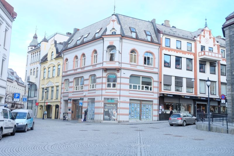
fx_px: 247
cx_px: 117
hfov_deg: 50.7
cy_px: 78
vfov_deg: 35.0
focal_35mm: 38
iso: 400
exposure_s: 1/140
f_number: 6.4
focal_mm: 25.6
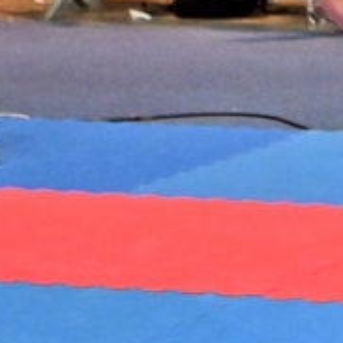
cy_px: 86
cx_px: 858
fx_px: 1872
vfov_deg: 10.4
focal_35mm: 167
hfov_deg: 9.2
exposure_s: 1/1000
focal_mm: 38
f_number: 2.8
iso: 2500
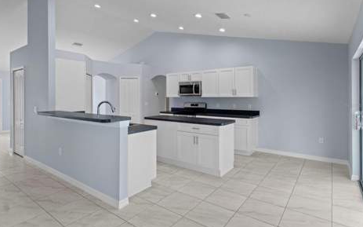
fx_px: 188
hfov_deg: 88.0
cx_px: 177
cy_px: 105
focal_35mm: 19
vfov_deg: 62.1
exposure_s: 1/2
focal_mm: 12
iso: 640
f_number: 8
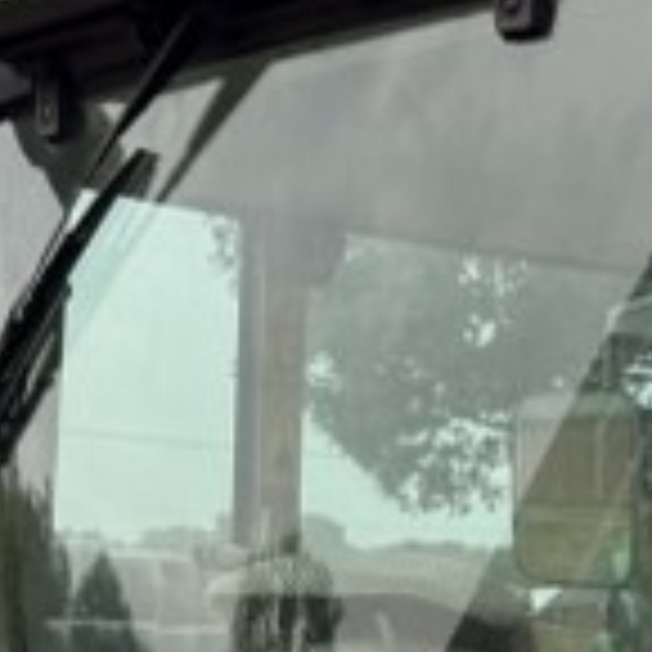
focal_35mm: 117
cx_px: 706
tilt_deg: -10.2
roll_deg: -1.2
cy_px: 1048
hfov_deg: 14.6
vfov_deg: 13.8
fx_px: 2493
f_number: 1.78
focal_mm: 6.76
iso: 100
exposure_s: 1/689
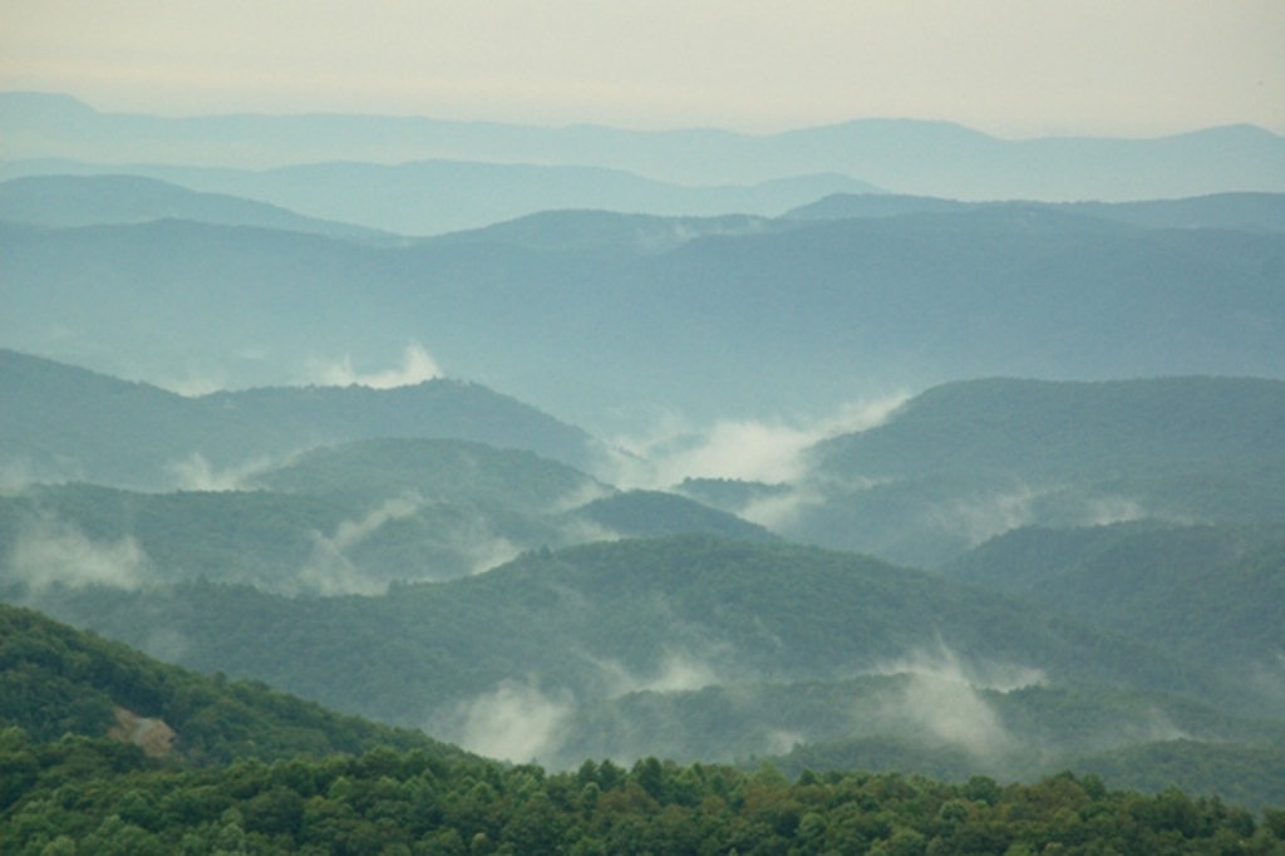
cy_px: 428
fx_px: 7225
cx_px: 642
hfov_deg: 10.2
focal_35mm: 202
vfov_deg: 6.8
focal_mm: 135
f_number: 5.6
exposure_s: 1/200
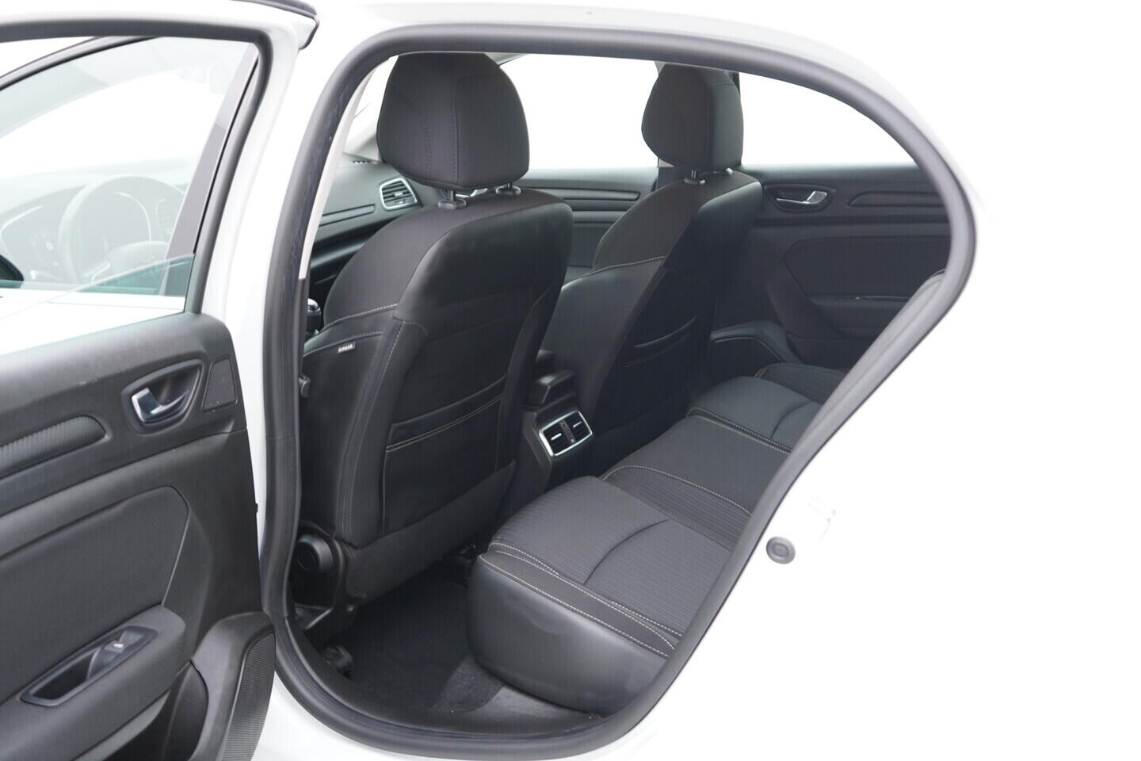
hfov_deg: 53.1
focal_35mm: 36
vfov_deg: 36.9
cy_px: 380
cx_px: 570
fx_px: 1141
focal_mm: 24
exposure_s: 1/40
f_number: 2.8
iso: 200
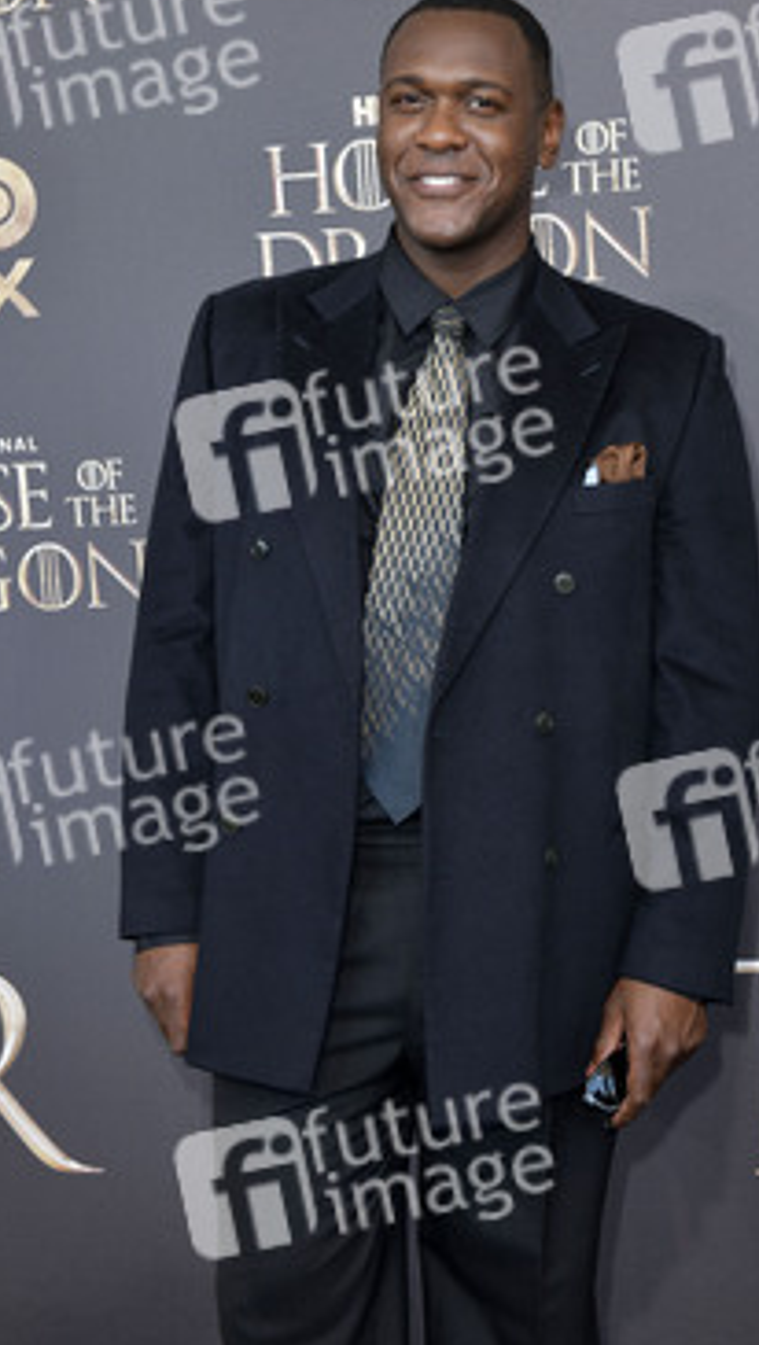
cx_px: 472
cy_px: 619
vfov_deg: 37.8
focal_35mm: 55
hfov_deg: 21.8
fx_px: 1963
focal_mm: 48
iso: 400
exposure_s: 1/200
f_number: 6.3
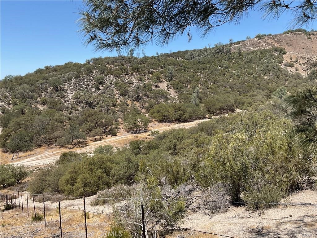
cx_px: 158
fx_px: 266
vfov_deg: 48.2
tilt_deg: -7.3
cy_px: 119
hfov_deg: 61.7
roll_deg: +2.7
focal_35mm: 29
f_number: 1.8
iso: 16
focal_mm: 3
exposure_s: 1/1451
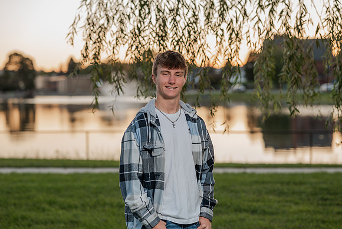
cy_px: 112
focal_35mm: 88
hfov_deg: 23.2
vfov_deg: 15.6
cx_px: 172
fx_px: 834
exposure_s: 1/125
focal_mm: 85
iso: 50
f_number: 2.8
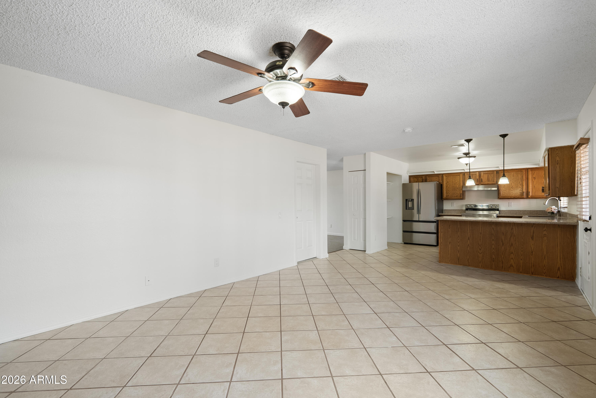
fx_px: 265
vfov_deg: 73.8
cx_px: 298
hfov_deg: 96.7
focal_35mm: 16
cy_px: 199
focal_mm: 16
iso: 400
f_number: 8
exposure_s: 1/2.5
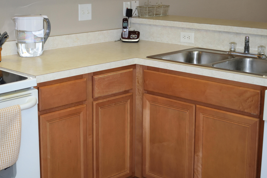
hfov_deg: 31.3
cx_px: 108
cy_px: 61
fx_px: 475
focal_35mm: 64
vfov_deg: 21.2
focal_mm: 32
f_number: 5
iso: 800
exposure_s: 1/100
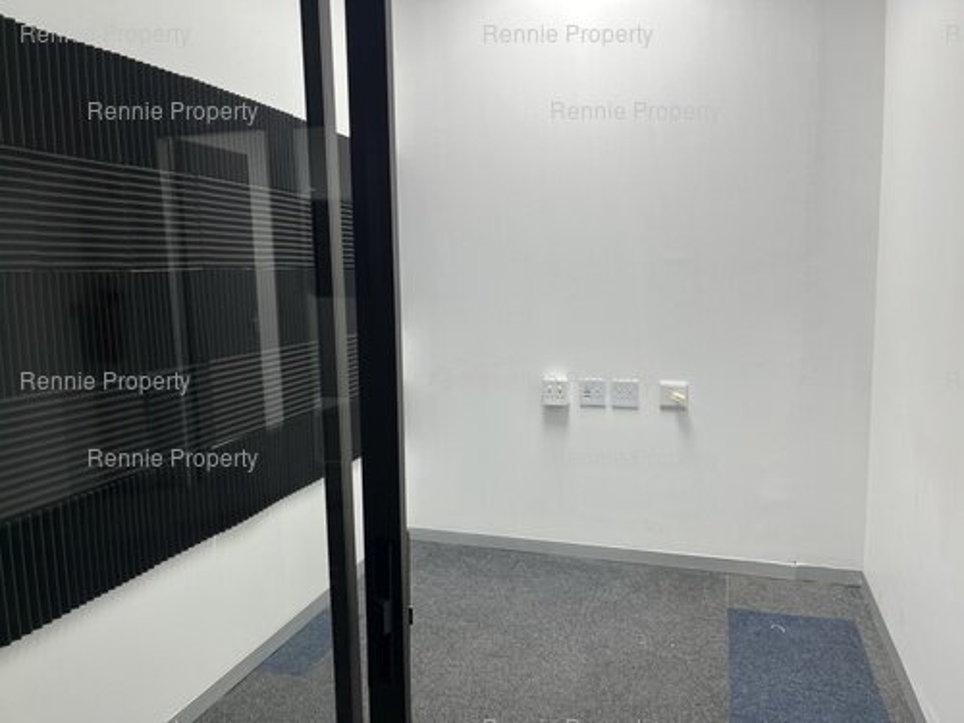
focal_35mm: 26
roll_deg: +1.1
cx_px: 482
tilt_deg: -8.0
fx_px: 724
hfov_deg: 67.3
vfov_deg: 53.1
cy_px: 362
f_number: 1.6
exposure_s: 1/100
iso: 50
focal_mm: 5.1
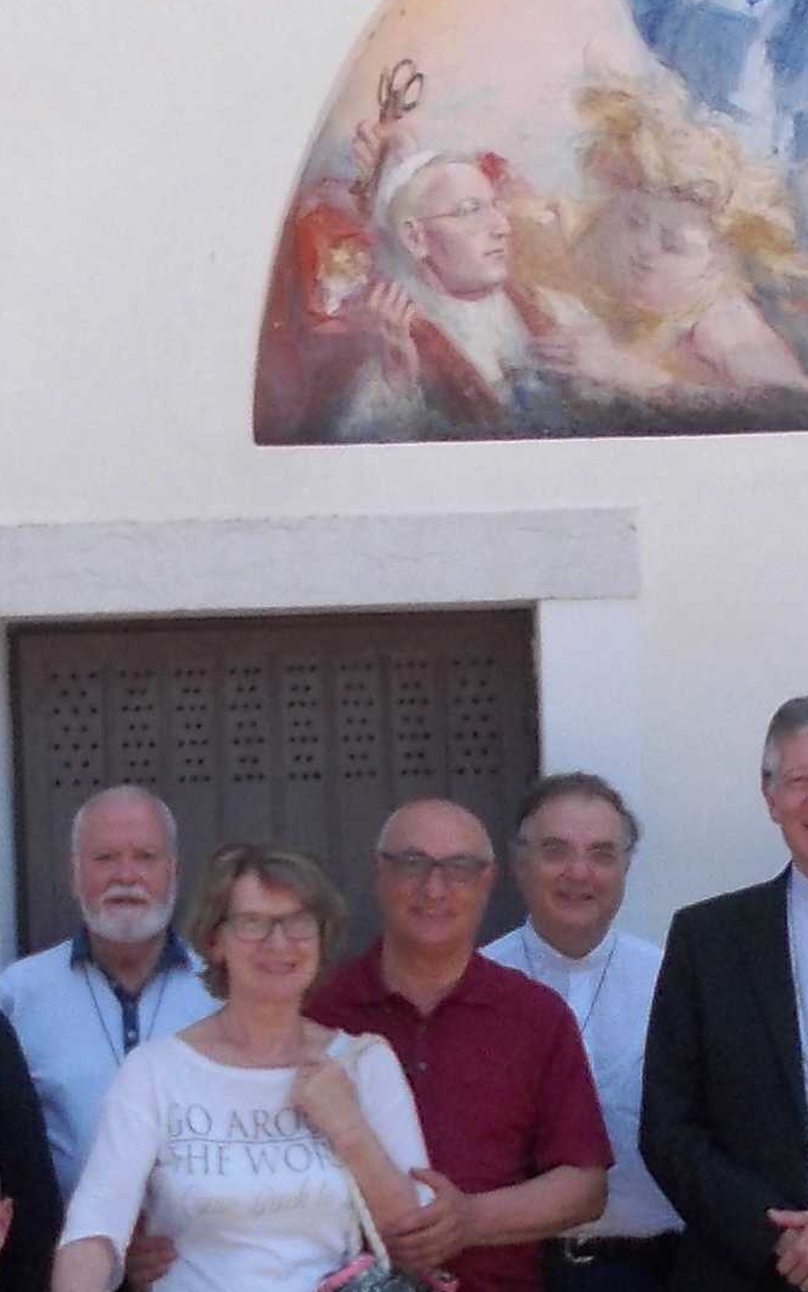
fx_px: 3559
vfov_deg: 20.5
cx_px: 552
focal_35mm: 101
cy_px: 920
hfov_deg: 12.9
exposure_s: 1/125
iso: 80
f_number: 5.4
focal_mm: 4
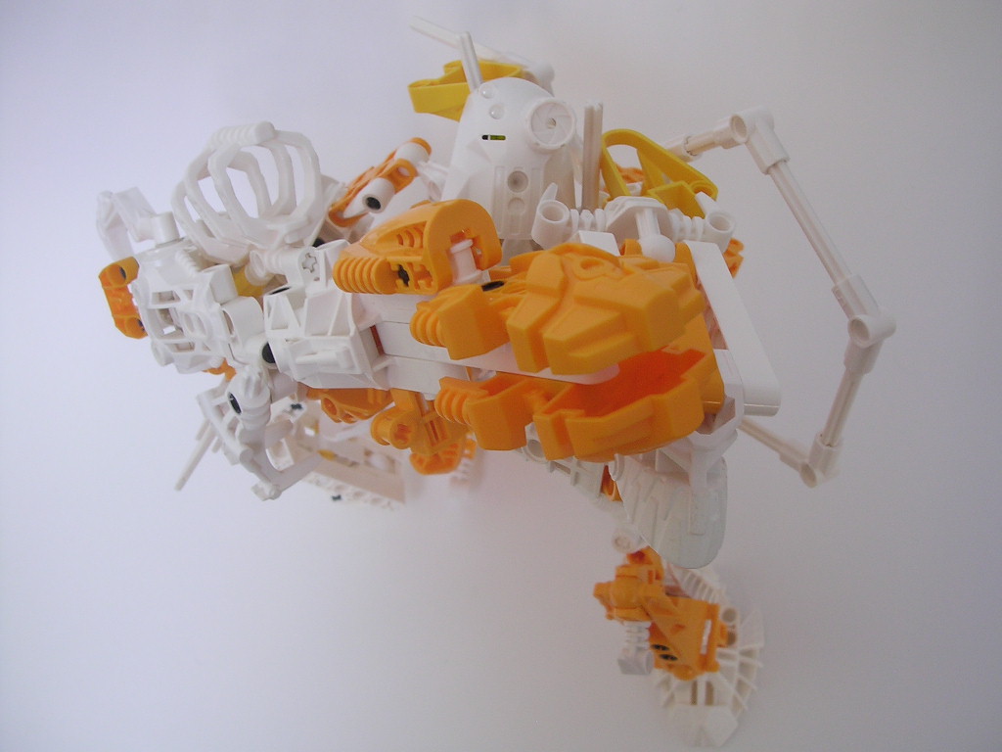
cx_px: 501
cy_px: 376
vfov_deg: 37.7
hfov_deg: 49.0
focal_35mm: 38
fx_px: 1100
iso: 100
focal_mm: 5.8
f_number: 2.8
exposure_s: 1/27.7
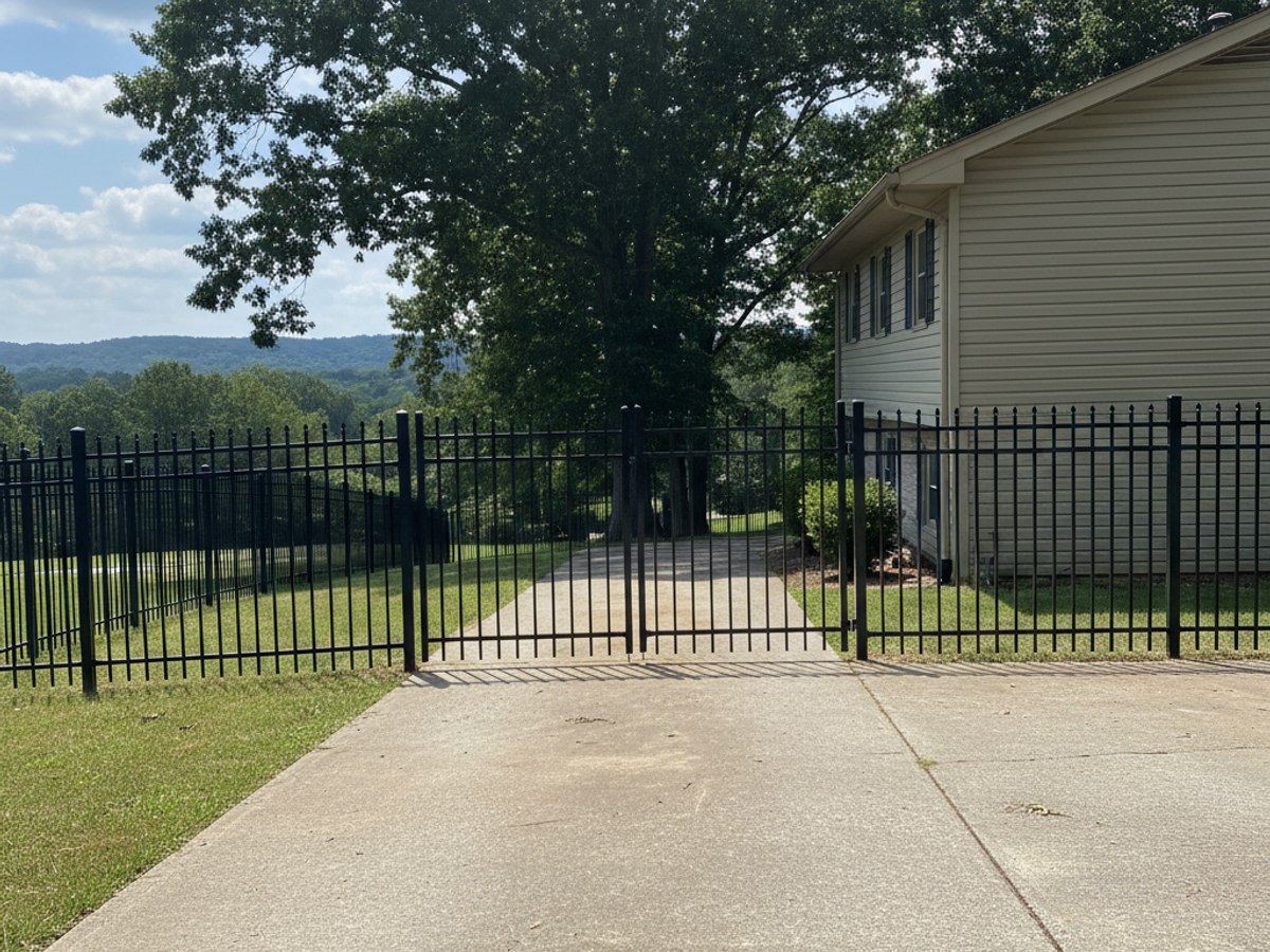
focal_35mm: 24
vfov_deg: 56.8
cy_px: 476
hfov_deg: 71.6
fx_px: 881
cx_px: 635
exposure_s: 1/1128
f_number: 1.78
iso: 436
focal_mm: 6.8
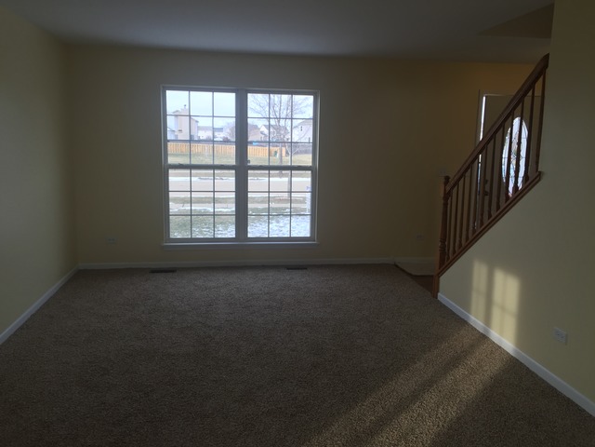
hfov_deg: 61.7
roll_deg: -1.8
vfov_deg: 48.2
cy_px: 224
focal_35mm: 29
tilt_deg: -9.3
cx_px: 298
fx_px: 498
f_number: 2.2
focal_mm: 4.15
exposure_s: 1/120
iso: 40
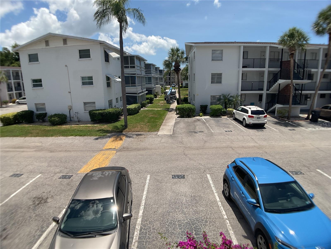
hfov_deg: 61.7
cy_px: 124
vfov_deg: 48.2
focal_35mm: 29
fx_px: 277
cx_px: 166
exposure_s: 1/2667
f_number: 1.8
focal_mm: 3
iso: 16
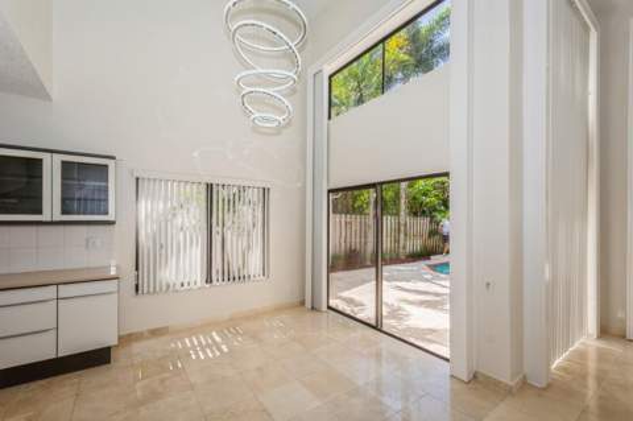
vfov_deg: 77.2
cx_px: 316
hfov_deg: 100.4
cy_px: 210
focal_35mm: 15
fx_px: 263
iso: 200
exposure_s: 1/160
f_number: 6.3
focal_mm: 10
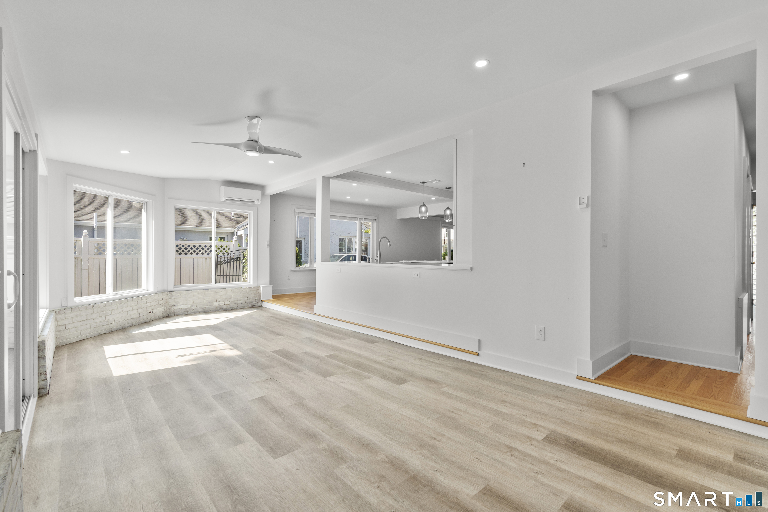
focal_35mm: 16
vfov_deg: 73.7
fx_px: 341
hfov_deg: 96.7
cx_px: 384
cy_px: 256
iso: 200
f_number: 9
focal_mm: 16
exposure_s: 1/6
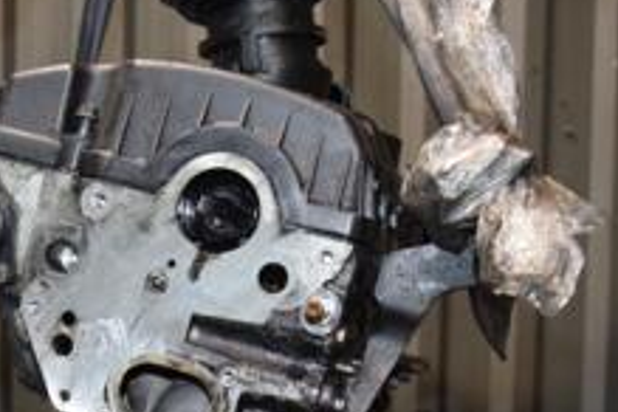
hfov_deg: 23.1
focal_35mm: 86
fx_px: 1483
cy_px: 545
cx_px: 93
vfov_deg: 15.1
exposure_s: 1/60
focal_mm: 21
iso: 800
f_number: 5
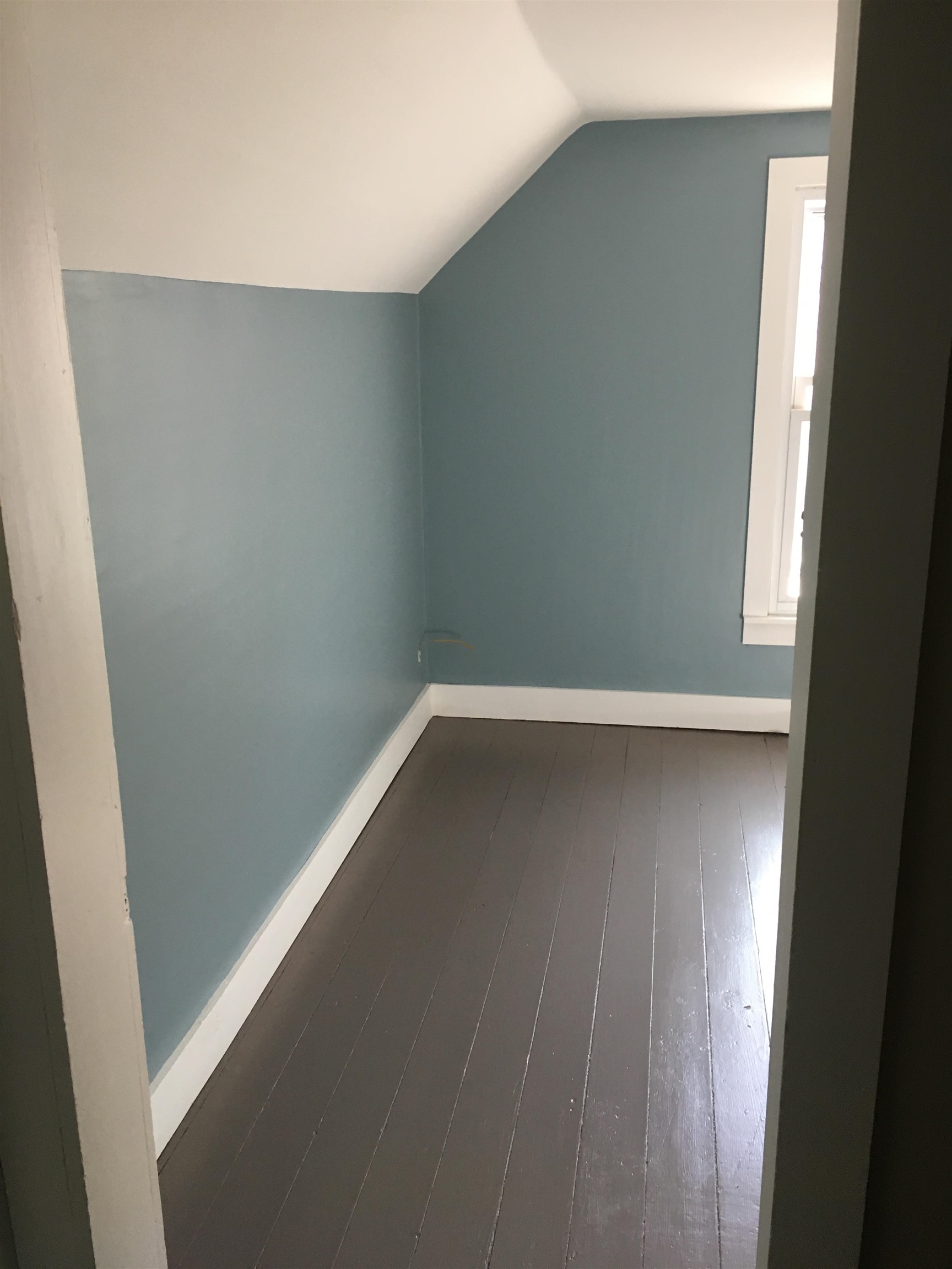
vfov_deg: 61.7
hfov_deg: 48.2
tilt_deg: -14.9
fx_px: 1063
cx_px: 476
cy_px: 634
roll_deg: +1.1
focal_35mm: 29
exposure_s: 1/30
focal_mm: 4.15
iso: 80
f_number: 2.2
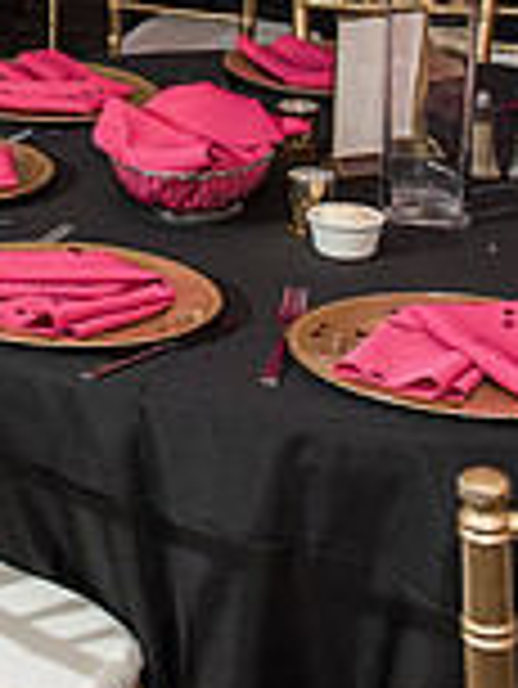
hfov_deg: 13.5
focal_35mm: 105
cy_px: -123
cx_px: -206
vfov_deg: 17.8
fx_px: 2092
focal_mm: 28
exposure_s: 1/100
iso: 800
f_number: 4
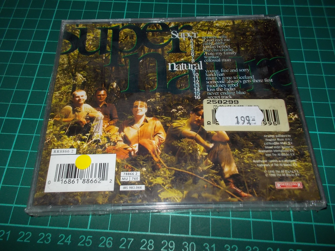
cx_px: 168
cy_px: 126
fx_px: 281
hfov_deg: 61.7
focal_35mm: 29
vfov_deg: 48.2
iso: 200
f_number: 3.3
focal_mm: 4.1
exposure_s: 1/30
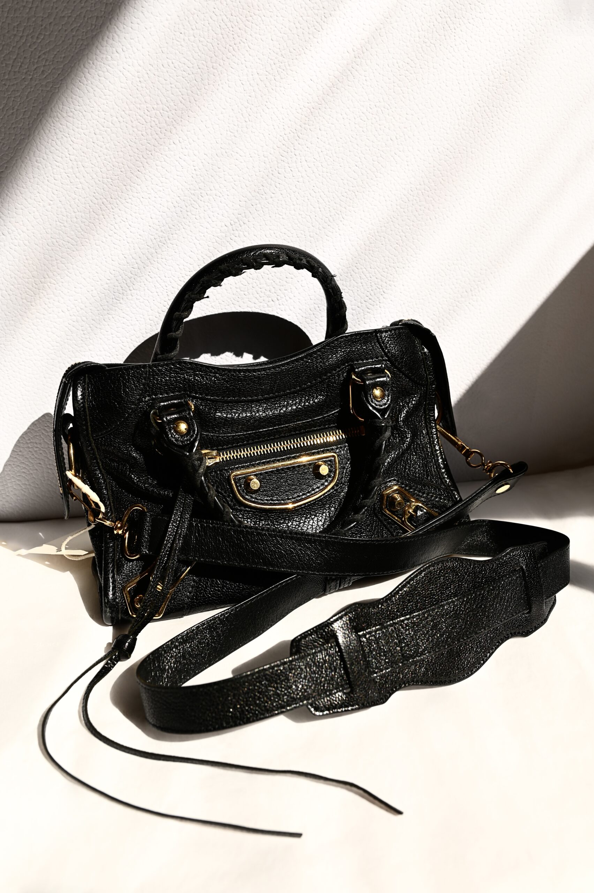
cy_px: 446
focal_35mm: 35
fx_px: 867
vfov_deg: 54.5
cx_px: 297
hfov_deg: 37.8
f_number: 8
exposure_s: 1/400
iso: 100
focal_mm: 35
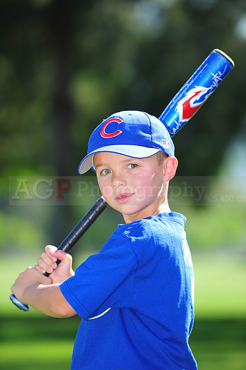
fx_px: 2052
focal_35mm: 200
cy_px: 185
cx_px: 123
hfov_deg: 6.9
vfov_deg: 10.3
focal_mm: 200
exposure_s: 1/500
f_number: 4.5
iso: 200
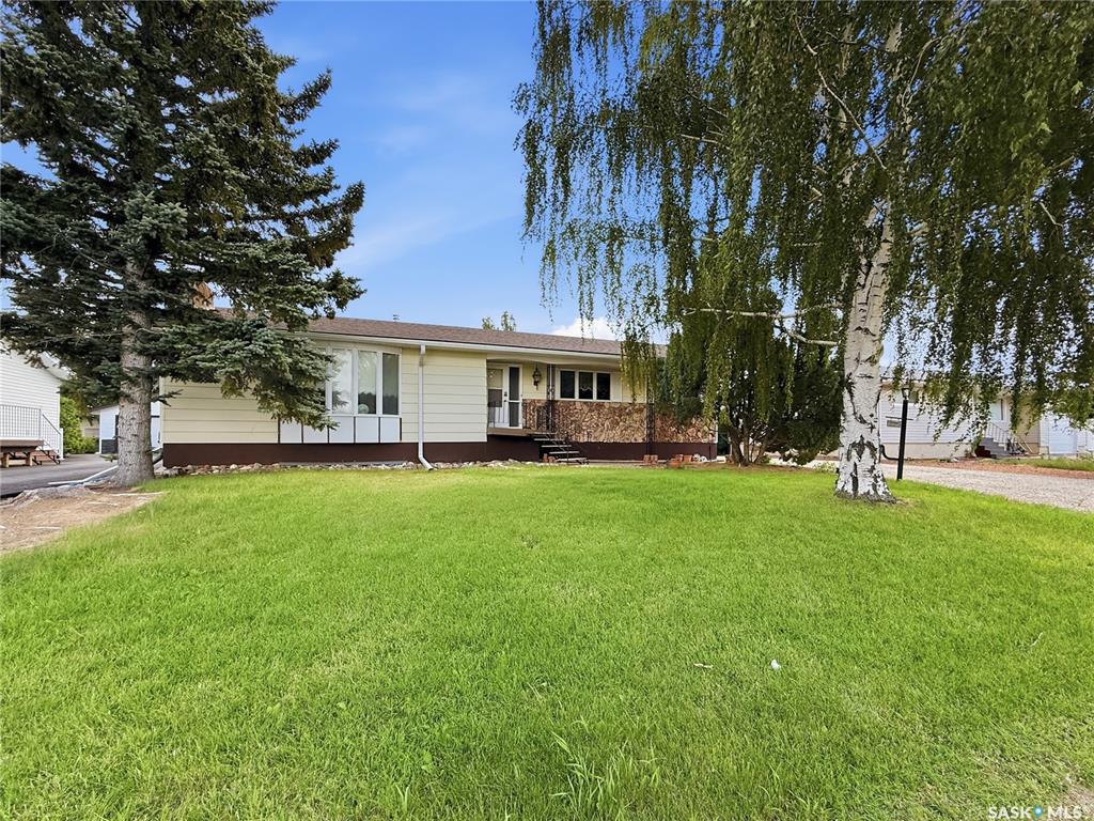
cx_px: 547
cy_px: 410
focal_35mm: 14
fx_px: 442
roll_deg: +0.6
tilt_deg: +5.0
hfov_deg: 102.1
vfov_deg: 85.7
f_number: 2.2
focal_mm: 2.2
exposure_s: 1/970
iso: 64
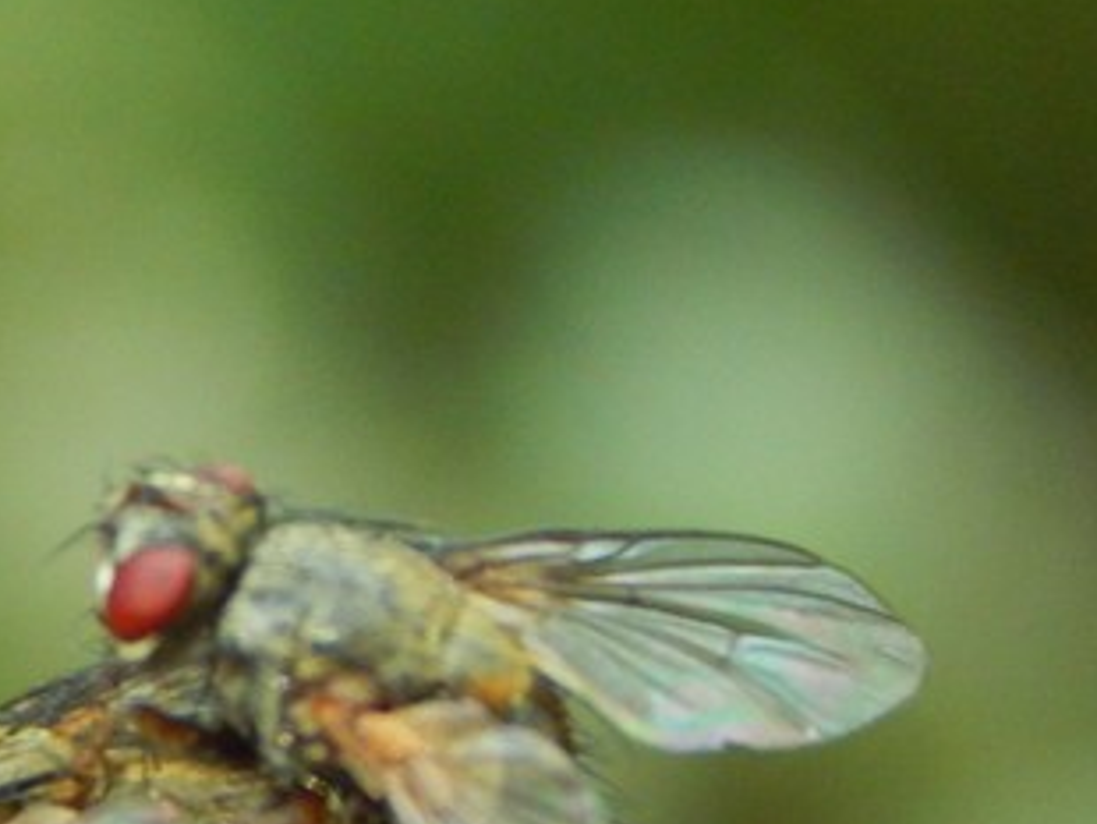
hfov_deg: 3.5
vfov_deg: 2.6
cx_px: 349
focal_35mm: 569
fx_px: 18046
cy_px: 778
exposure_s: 1/100
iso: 400
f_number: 5.4
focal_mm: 37.1
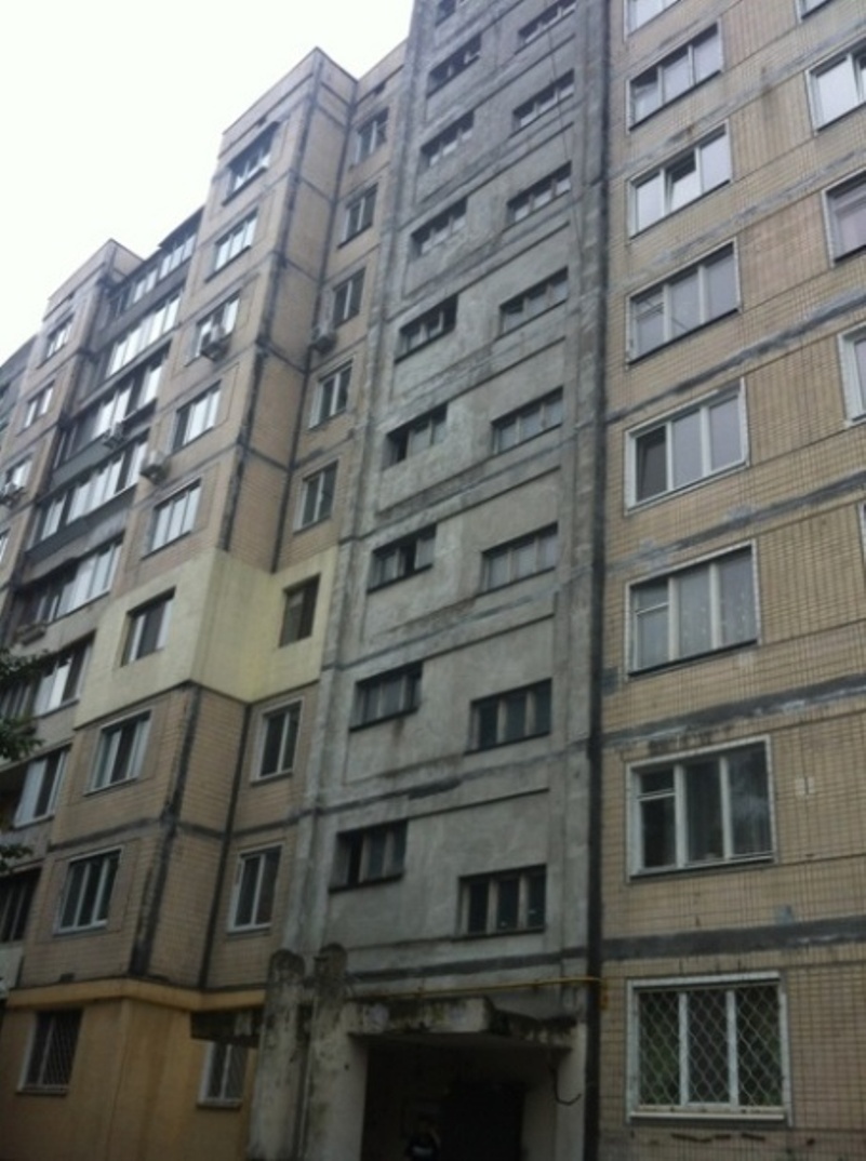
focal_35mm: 35
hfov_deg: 40.6
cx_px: 433
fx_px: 1172
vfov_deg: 52.7
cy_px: 580
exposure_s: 1/402
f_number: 2.8
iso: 80
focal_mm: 3.85
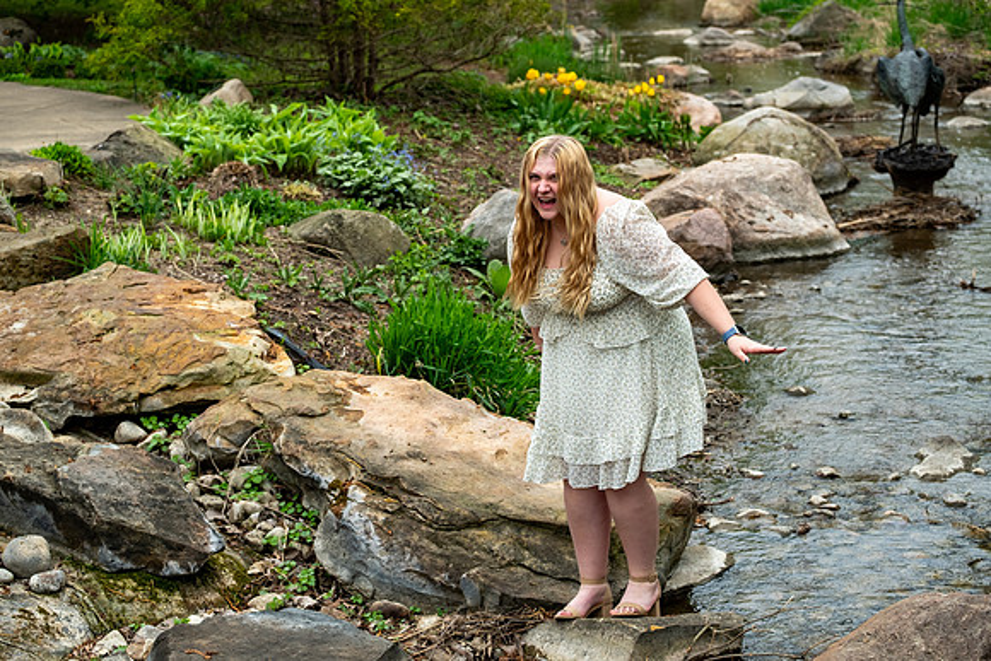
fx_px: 2065
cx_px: 496
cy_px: 330
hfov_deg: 27.0
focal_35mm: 75
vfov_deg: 18.2
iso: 250
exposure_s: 1/320
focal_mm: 50
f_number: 4
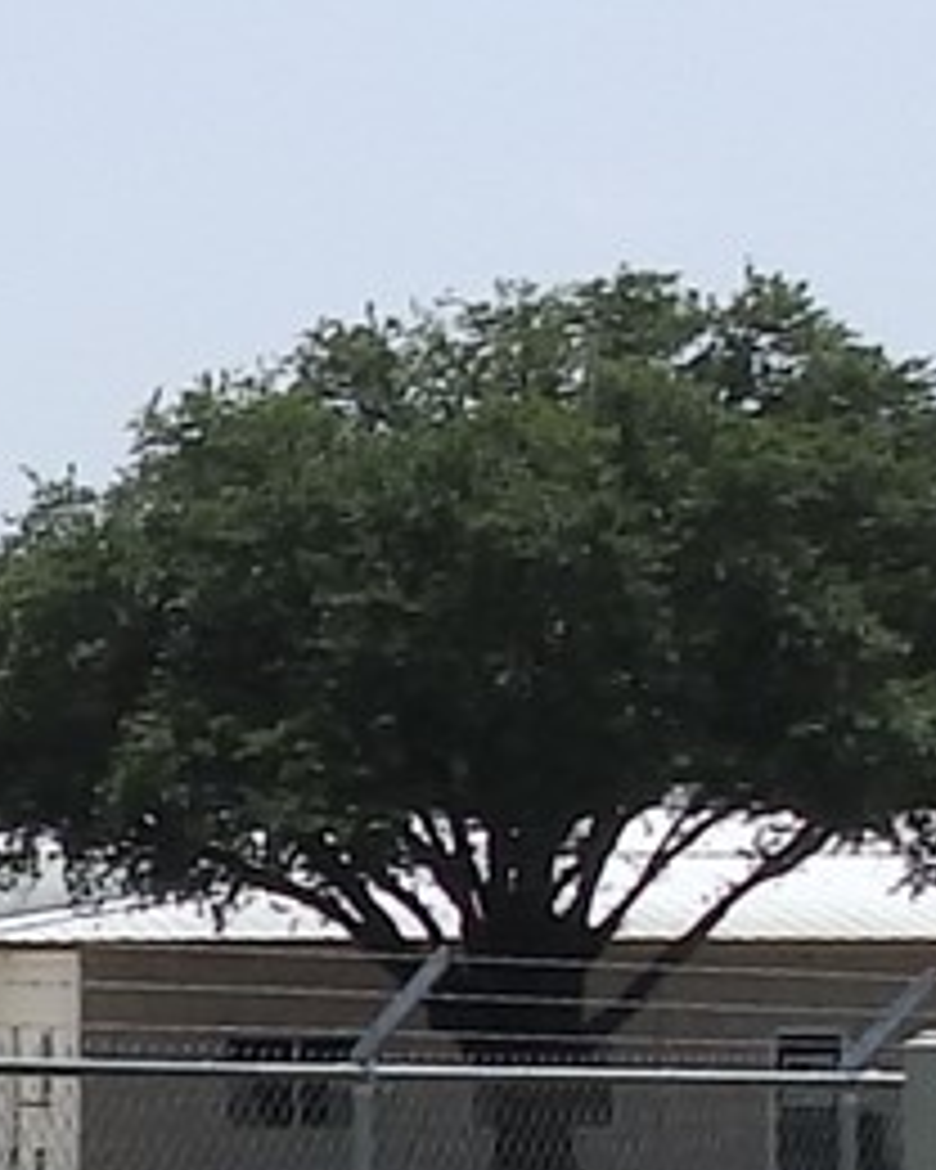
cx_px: -1512
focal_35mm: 169
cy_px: 1026
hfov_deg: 8.2
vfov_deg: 11.4
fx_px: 5852
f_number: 4.5
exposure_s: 1/640
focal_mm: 4
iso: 80
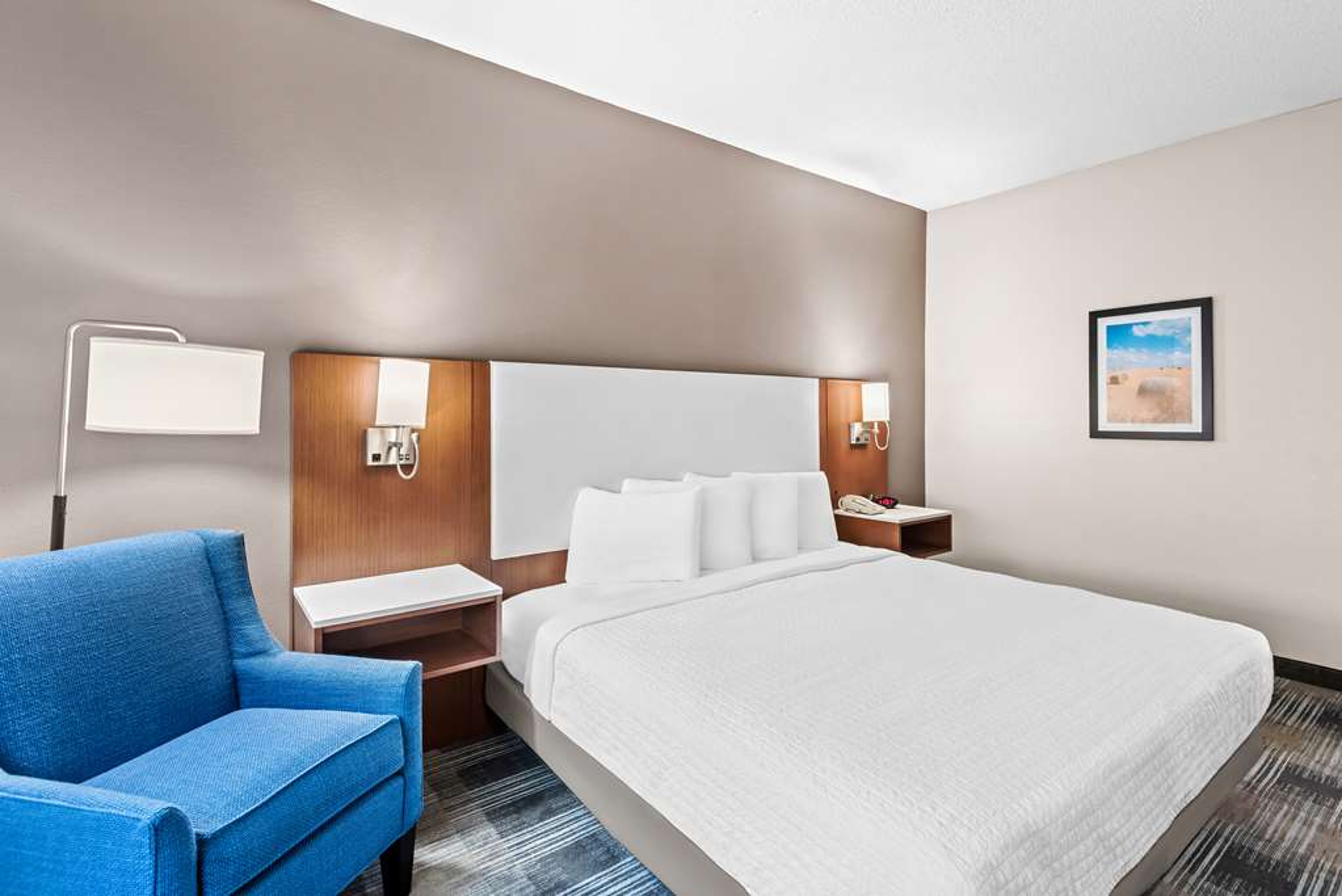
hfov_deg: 96.7
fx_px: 597
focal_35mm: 16
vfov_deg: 73.8
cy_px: 448
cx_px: 671
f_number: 9
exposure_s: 1.3
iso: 200
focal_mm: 16
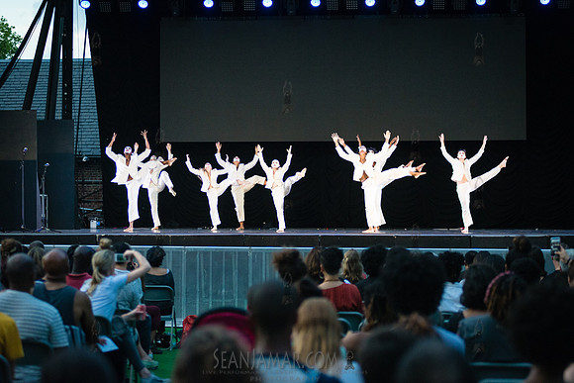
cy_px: 192
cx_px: 287
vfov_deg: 14.9
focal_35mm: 92
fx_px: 1467
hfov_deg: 22.1
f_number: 2.8
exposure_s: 1/1000
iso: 3200
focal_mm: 92
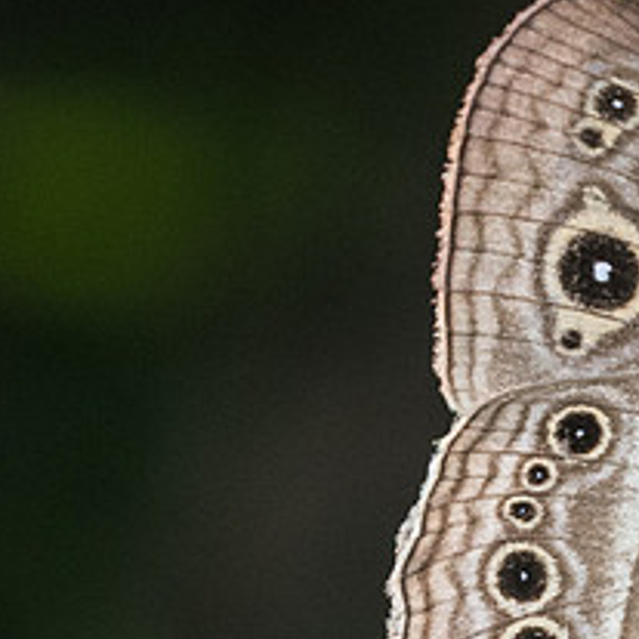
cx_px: 729
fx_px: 19089
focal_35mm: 914
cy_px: 554
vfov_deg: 1.9
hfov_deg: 1.9
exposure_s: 1/250
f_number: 14
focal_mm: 150
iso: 1000
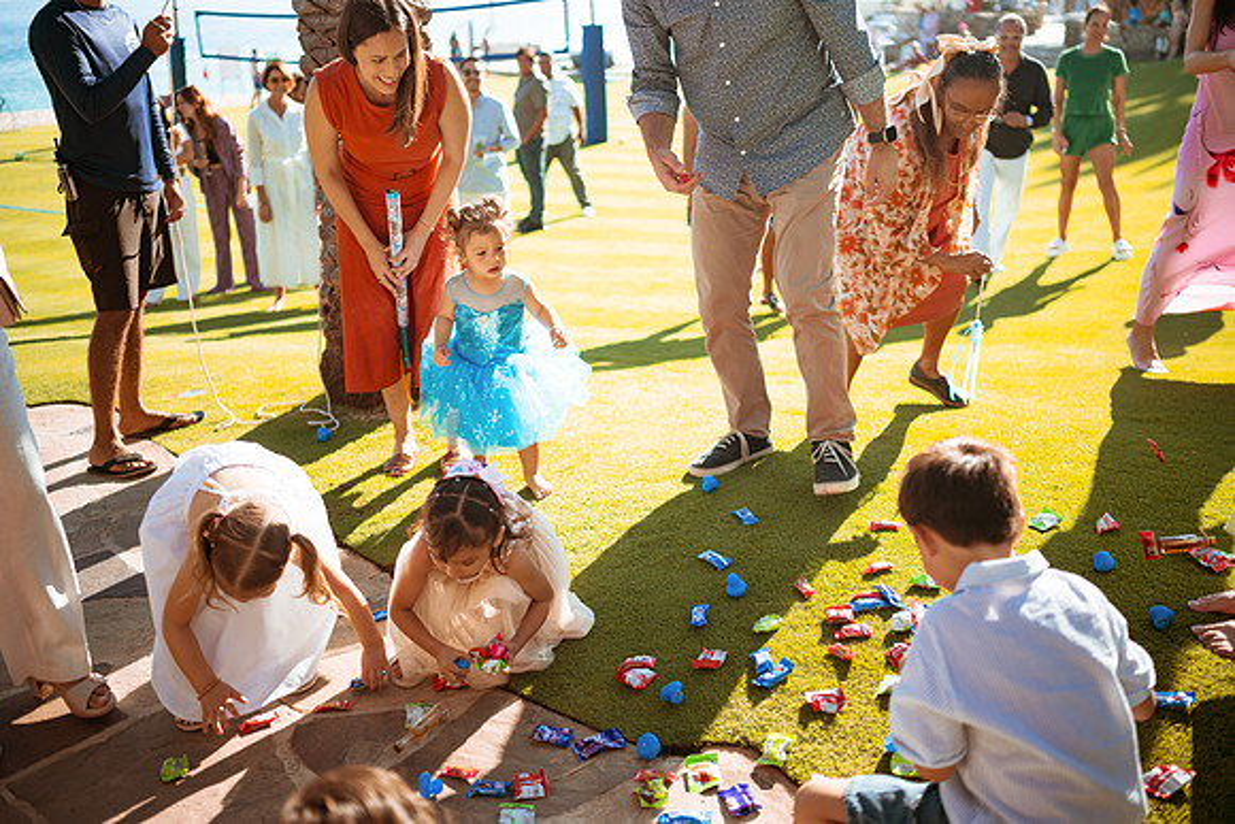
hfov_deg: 54.4
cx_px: 618
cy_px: 412
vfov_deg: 37.9
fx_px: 1201
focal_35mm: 35
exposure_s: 1/2500
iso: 100
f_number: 1.8
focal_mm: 35
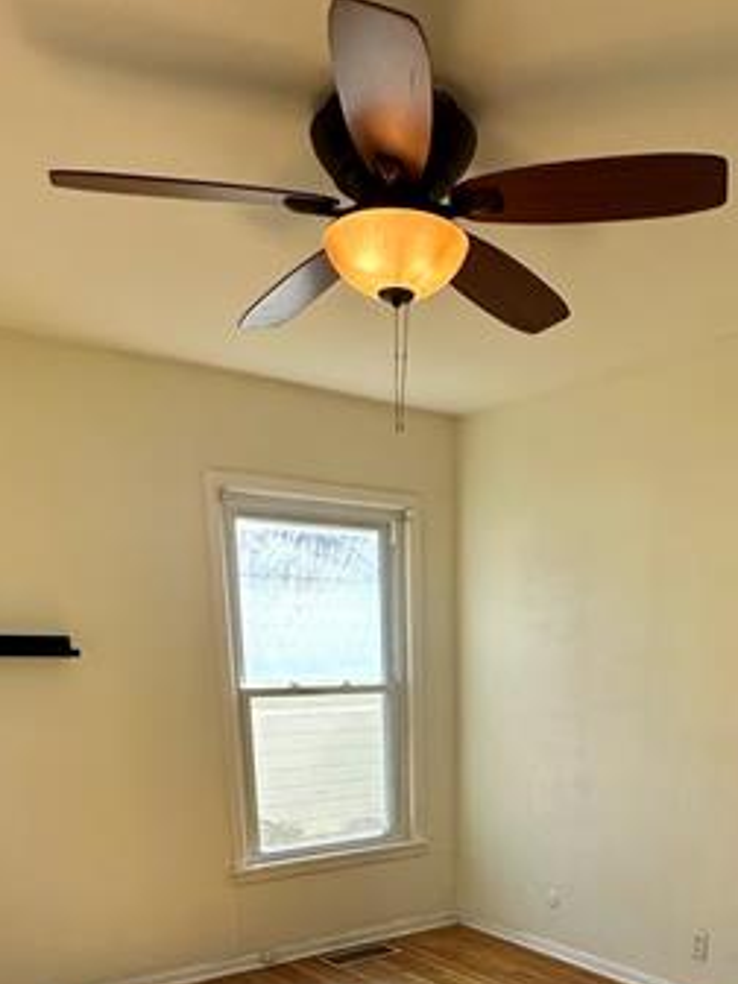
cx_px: 457
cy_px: 928
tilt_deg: -16.6
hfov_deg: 43.8
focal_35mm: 32
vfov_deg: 49.1
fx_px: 910
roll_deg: +0.4
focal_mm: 2.22
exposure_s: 1/198
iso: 50
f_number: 2.2
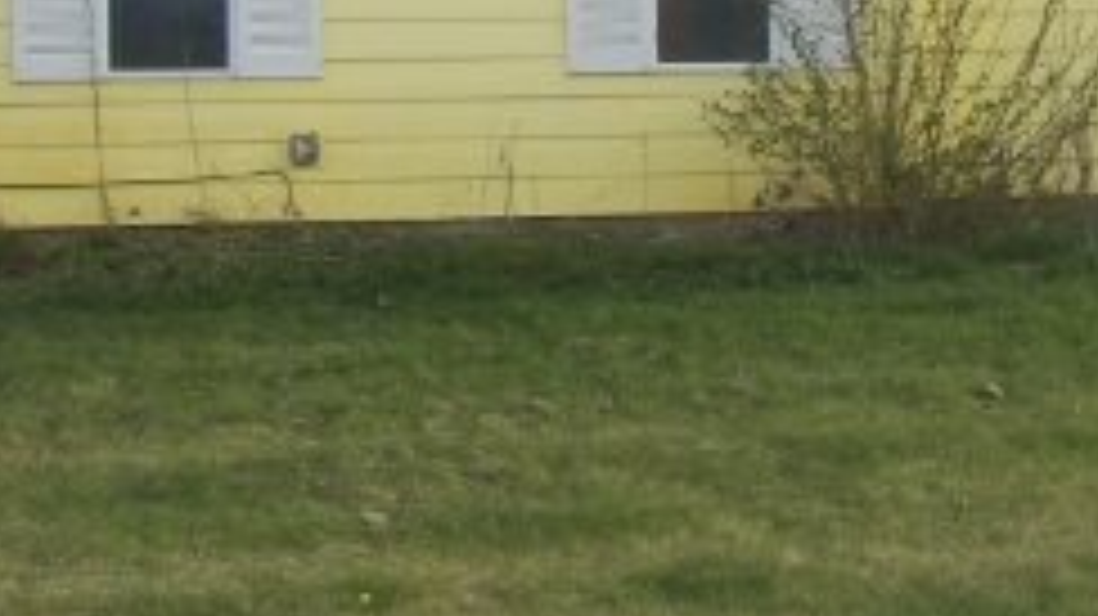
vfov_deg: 11.5
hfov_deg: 20.1
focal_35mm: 103
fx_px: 2997
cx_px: 1116
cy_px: -90
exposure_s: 1/397
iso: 80
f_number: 2.7
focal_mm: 6
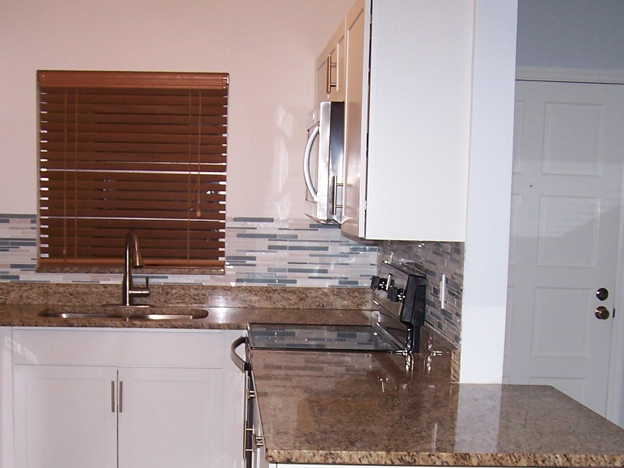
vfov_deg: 23.7
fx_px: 1100
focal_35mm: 61
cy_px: 357
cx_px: 293
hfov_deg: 31.7
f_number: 2.8
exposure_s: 1/60
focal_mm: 6.3
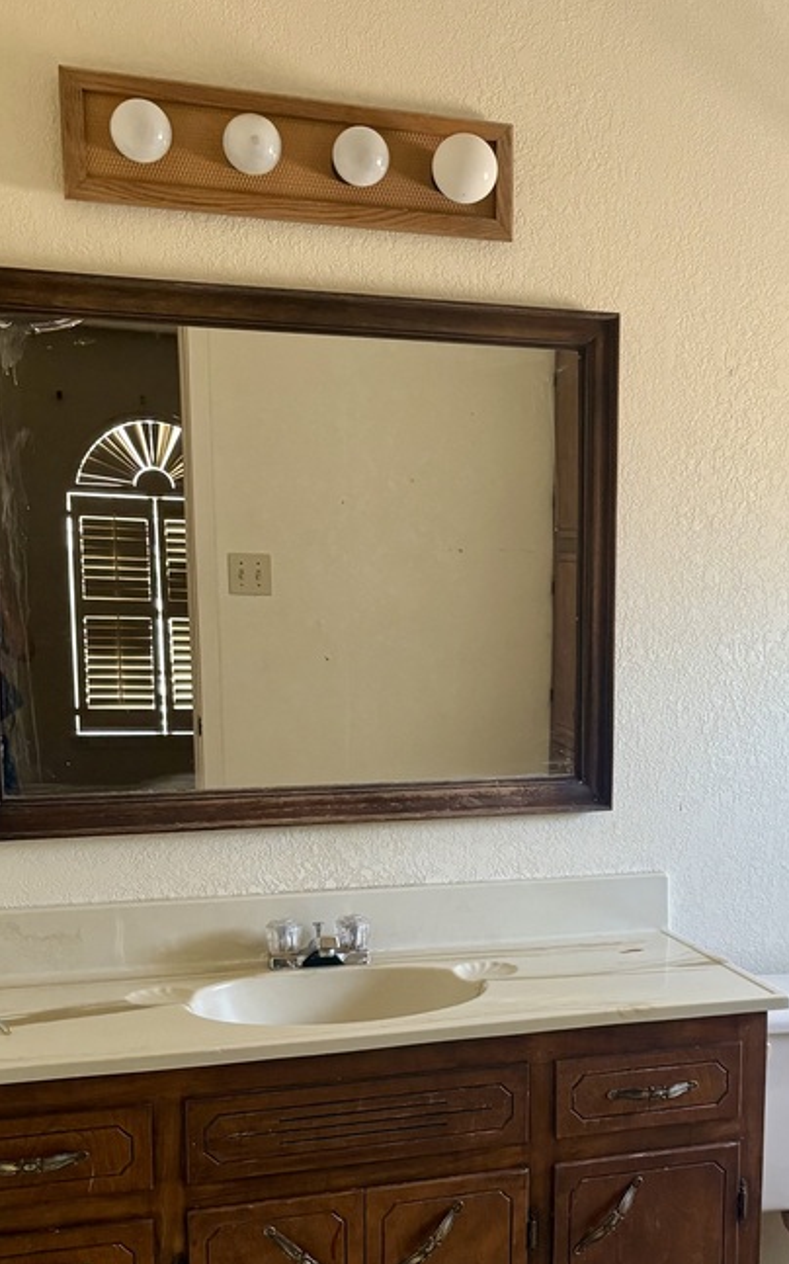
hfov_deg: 27.3
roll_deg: -1.0
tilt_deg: -7.3
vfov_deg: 43.0
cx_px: 650
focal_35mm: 46
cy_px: 824
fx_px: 1584
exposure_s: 1/60
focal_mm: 5.96
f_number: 1.6
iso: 200
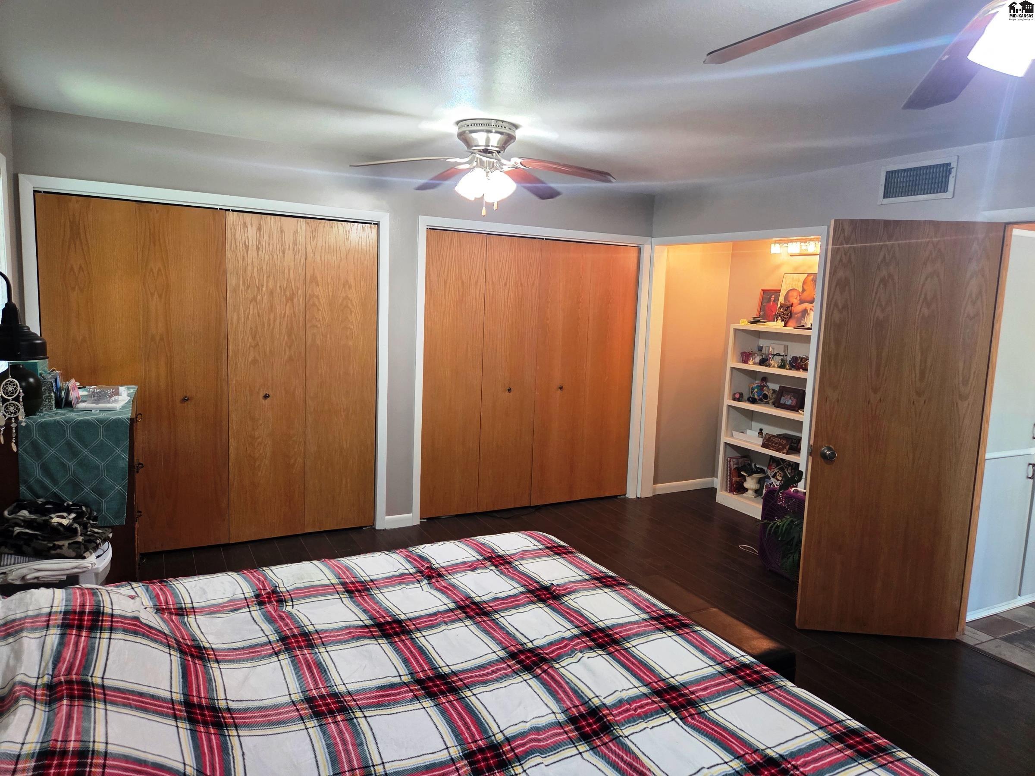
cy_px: 388
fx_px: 688
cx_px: 518
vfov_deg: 58.9
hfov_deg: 73.9
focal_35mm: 23
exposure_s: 1/120
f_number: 1.8
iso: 500
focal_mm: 5.4
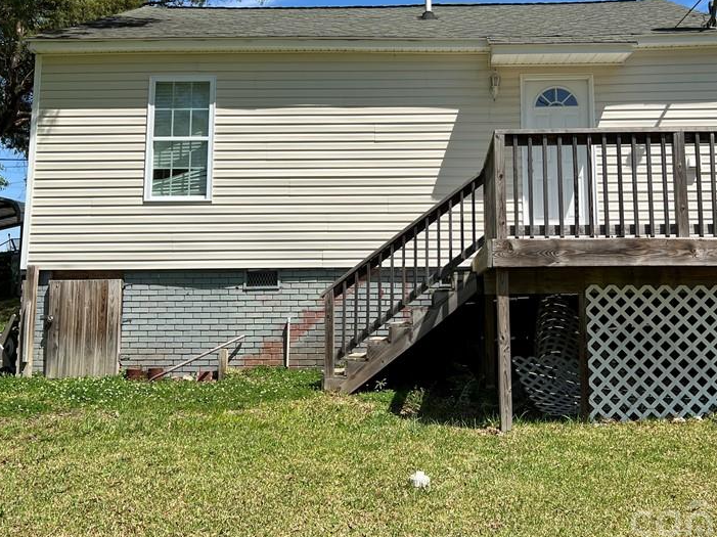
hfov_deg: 48.8
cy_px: 200
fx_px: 787
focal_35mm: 38
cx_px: 413
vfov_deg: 37.5
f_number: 1.5
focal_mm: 5.7
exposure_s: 1/4444
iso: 50
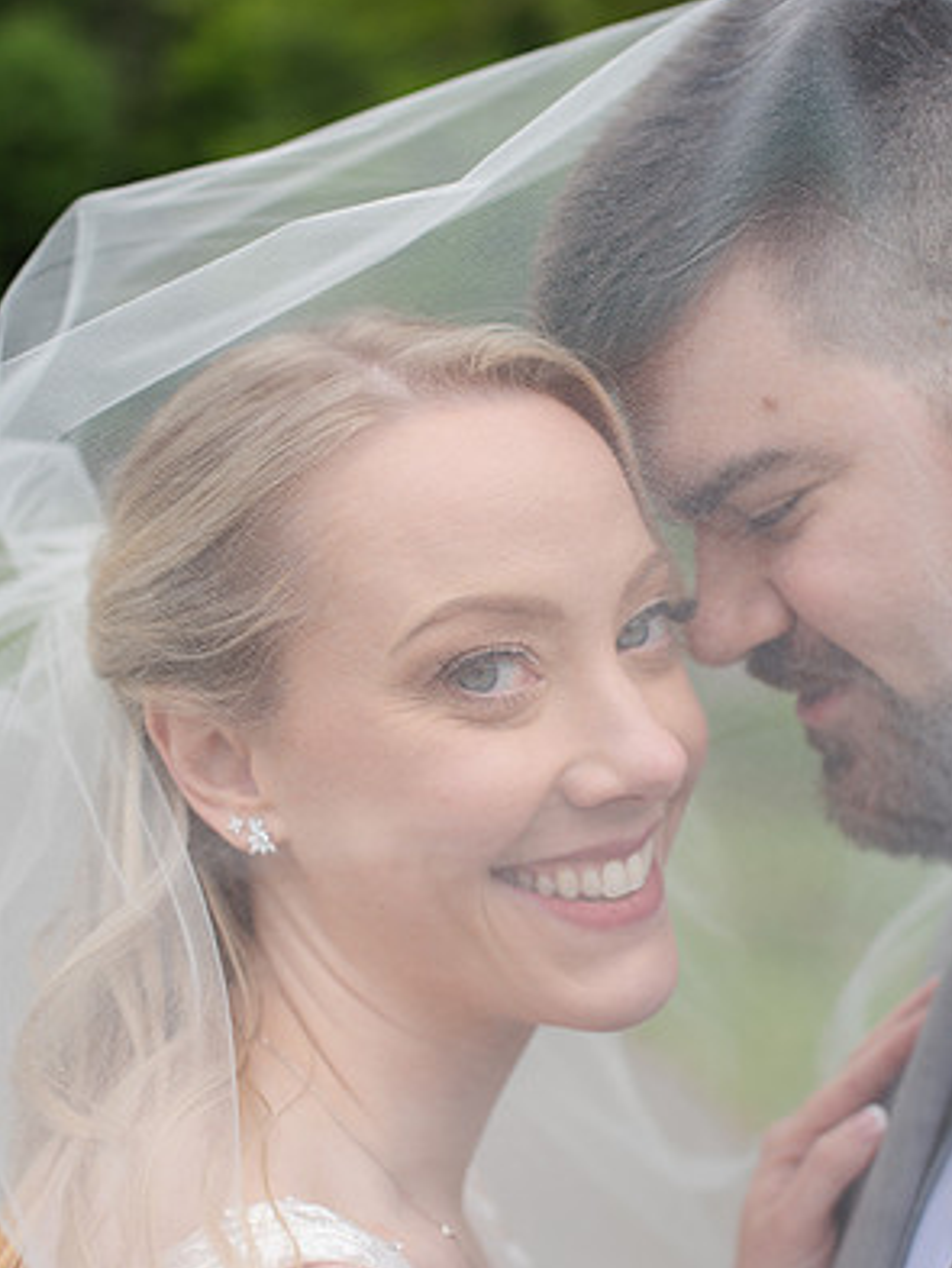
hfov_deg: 26.6
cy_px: 629
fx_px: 2016
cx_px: 481
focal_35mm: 55
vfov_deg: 34.9
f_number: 3.5
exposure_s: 1/400
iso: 100
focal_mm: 50
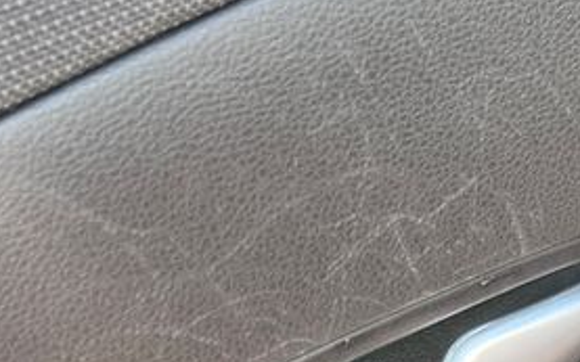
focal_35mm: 102
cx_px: 253
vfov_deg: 11.4
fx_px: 1612
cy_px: 757
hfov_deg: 20.4
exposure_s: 1/122
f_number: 1.6
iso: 50
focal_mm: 5.1
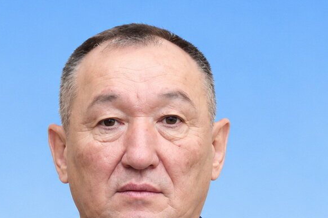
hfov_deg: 26.6
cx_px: 140
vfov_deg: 17.7
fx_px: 692
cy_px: 187
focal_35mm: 76
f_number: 5.6
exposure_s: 1/800
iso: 100
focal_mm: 37
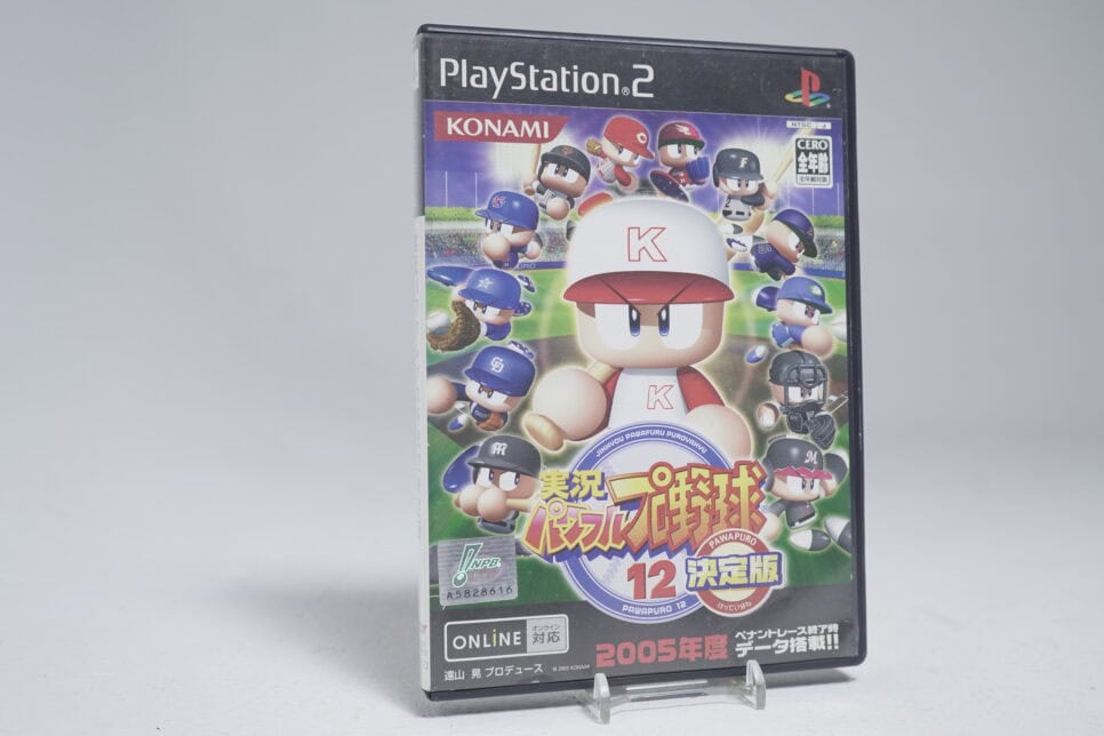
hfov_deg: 47.2
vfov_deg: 32.6
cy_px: 353
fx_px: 1257
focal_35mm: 41
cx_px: 640
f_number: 5.6
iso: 640
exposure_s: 1/30
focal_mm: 33
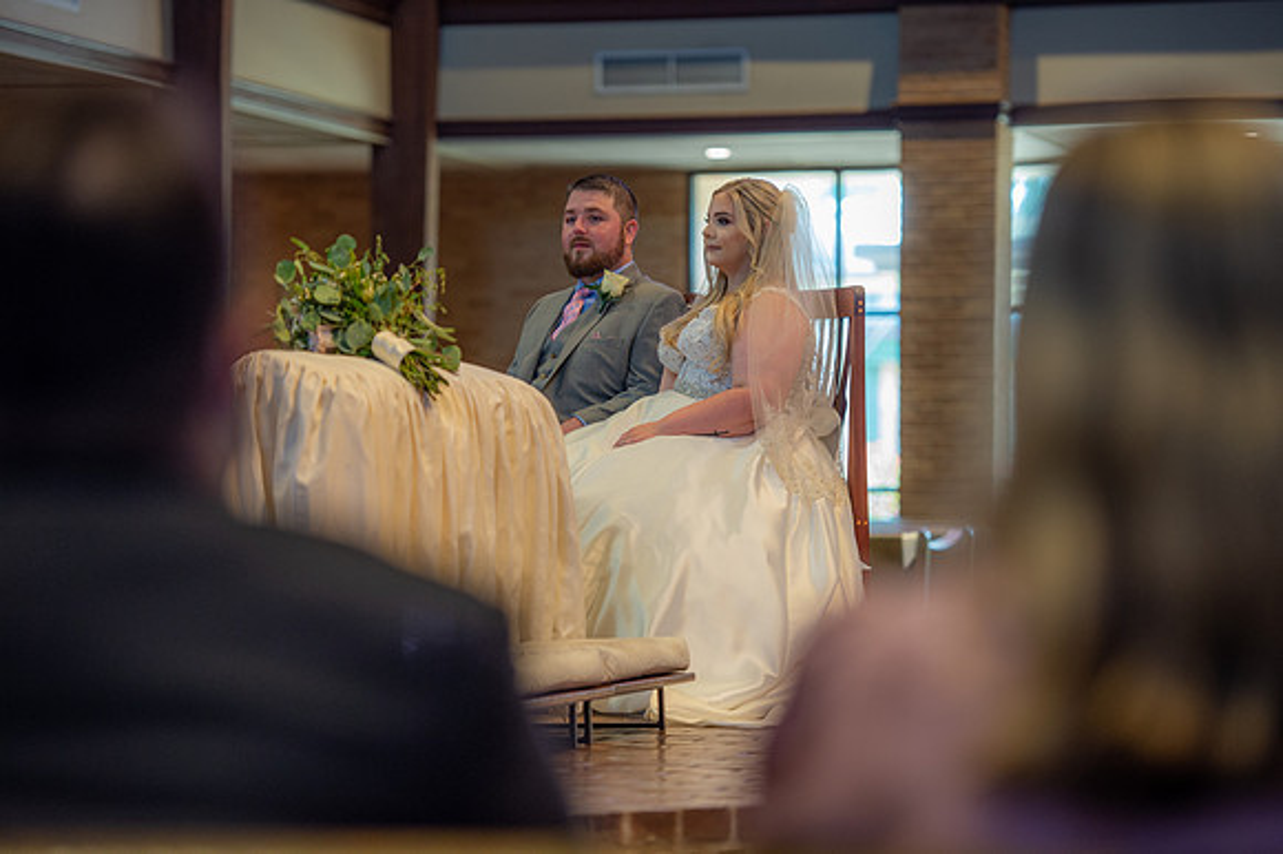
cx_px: 642
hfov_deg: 16.4
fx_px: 4452
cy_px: 427
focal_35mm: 125
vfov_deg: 11.0
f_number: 2.8
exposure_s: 1/125
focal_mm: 125
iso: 1250
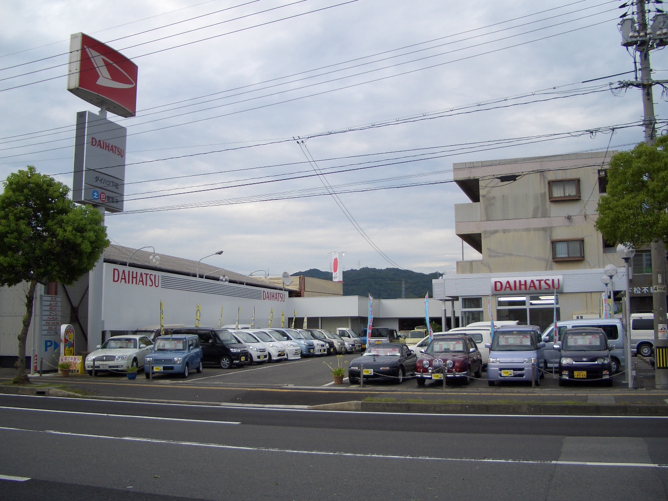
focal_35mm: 35
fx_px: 675
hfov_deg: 52.6
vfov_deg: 40.7
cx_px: 334
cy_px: 250
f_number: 2.6
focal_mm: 5.8
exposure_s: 1/400
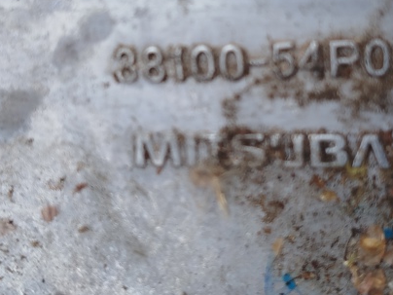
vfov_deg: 19.3
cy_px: 98
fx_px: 863
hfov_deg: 25.7
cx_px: 189
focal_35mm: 76
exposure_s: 1/203
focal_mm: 5.31
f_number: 1.7
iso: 50
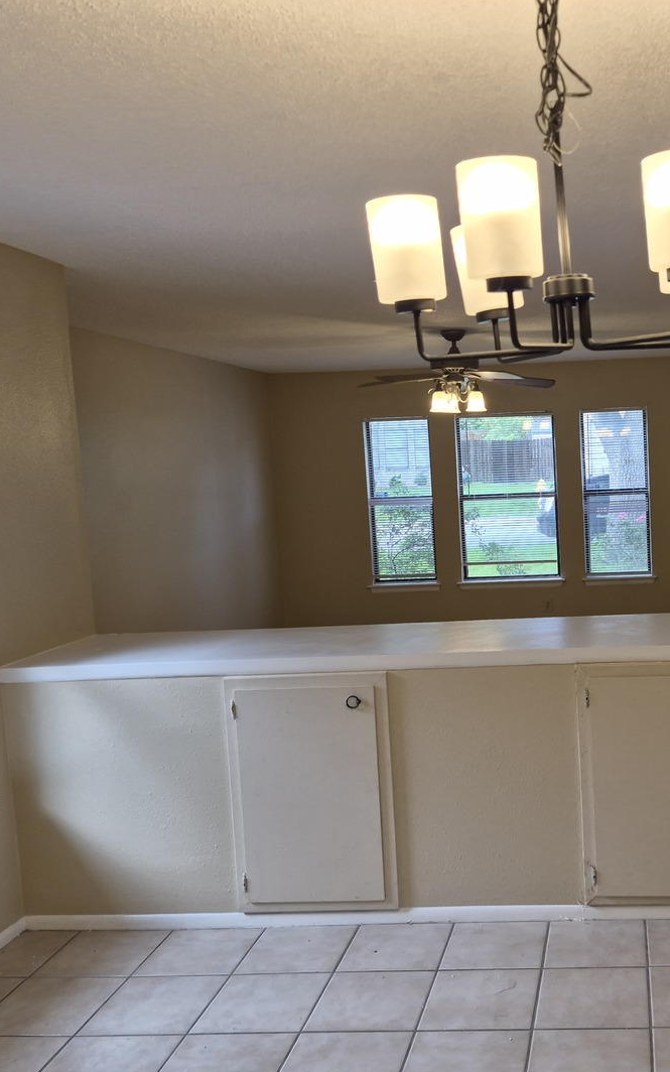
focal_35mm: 33
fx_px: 964
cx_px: 590
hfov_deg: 36.2
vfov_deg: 58.1
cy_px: 540
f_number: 1.8
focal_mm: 5.4
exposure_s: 1/120
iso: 50
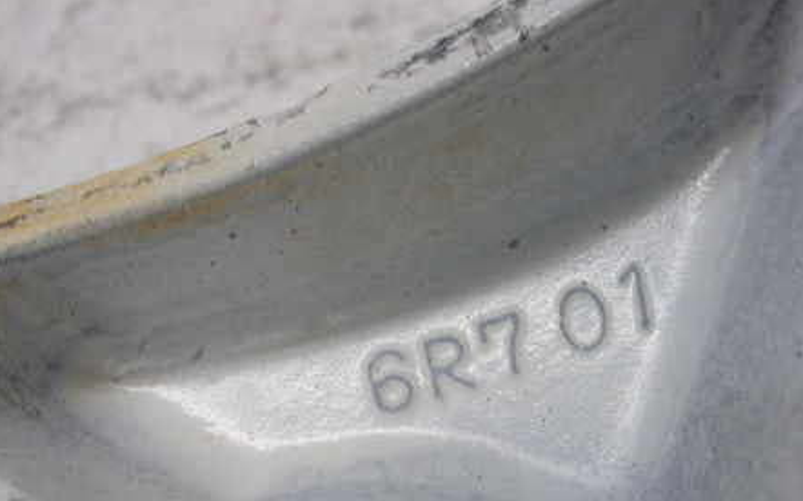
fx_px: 941
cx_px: 545
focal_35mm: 43
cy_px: 330
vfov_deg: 29.7
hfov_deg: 45.4
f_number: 3.9
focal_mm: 5.1
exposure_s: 1/34
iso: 96
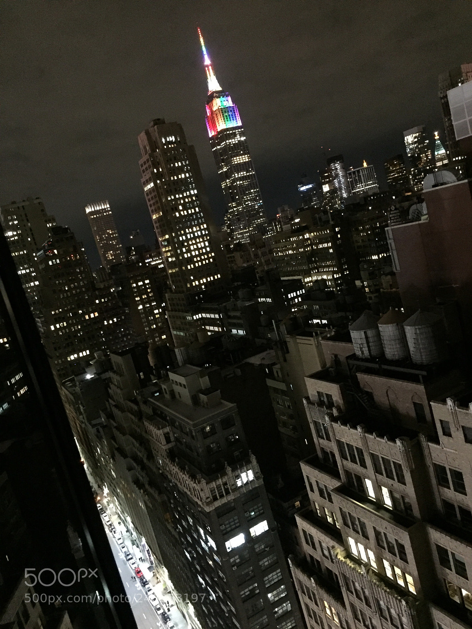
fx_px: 527
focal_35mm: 29
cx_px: 236
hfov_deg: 48.2
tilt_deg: -8.5
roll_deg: +14.7
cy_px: 314
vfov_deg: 61.7
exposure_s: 1/15
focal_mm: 4.15
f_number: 2.2
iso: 1250
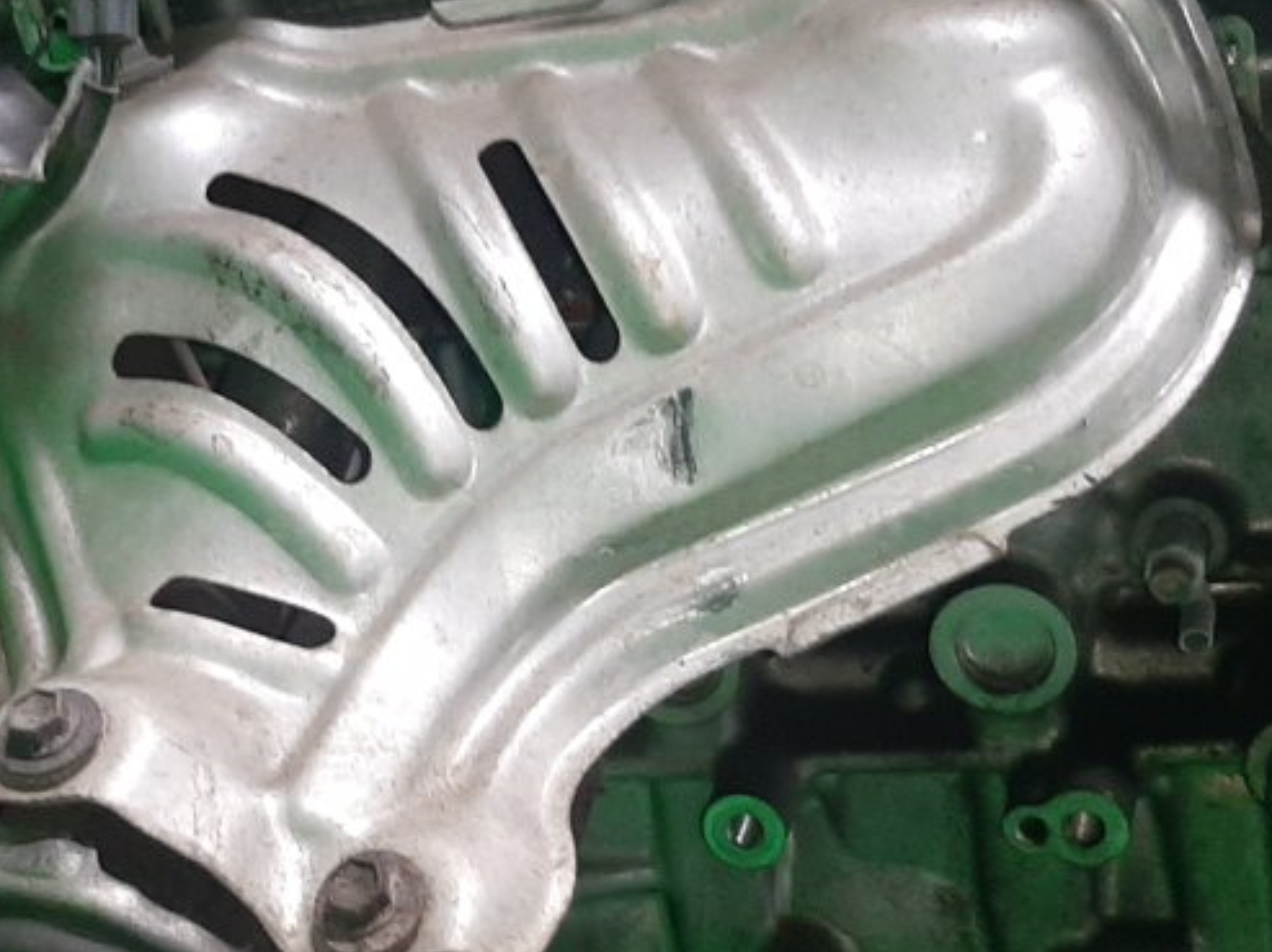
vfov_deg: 19.4
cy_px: 539
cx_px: 294
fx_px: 2791
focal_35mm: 76
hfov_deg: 25.3
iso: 175
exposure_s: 1/50
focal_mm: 3.93
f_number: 1.7
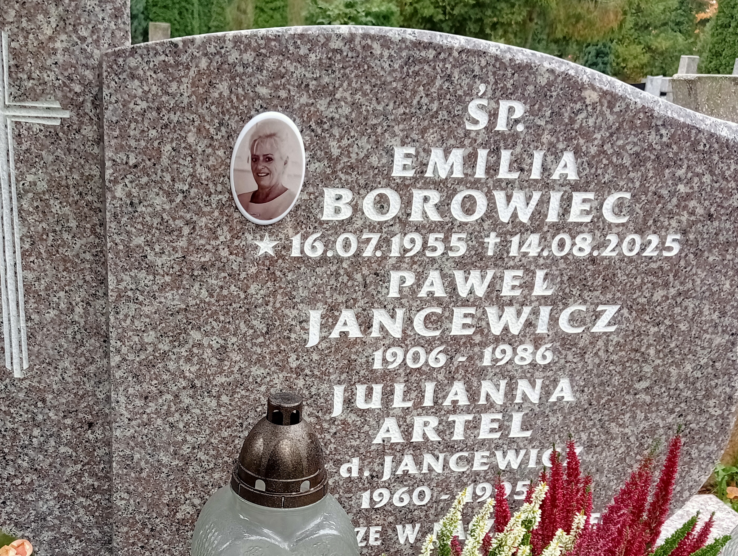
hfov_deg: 45.5
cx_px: 300
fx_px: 875
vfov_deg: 34.7
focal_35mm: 41
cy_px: 392
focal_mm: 4.04
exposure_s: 1/33.3
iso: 425
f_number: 1.8
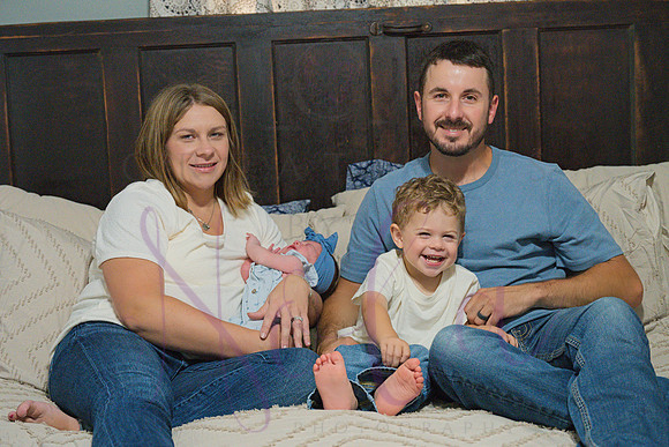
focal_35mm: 52
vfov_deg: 26.0
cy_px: 224
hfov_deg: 38.2
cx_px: 334
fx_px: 967
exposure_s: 1/320
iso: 3200
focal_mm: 52
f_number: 4
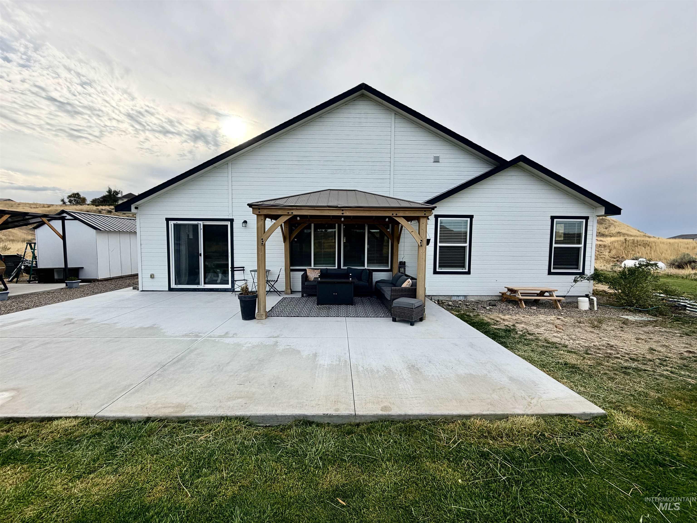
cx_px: 348
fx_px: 282
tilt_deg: -4.6
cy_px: 262
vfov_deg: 85.7
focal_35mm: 14
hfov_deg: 102.1
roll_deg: -0.3
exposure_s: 1/770
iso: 32
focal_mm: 2.22
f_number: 2.2
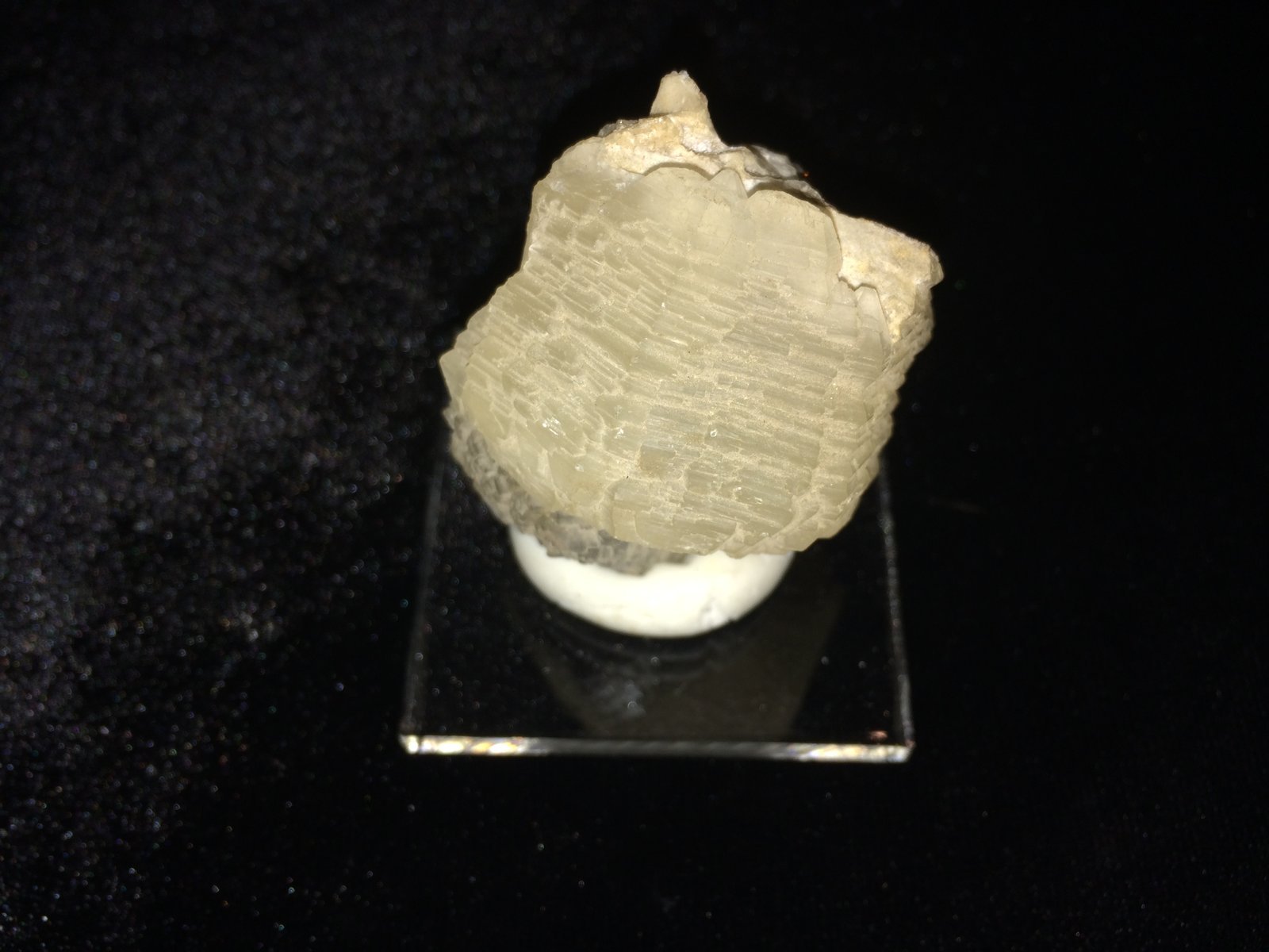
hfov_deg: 60.0
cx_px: 634
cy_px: 476
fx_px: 1100
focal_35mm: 30
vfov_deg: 46.8
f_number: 2.2
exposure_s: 1/221
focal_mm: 4.12
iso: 32
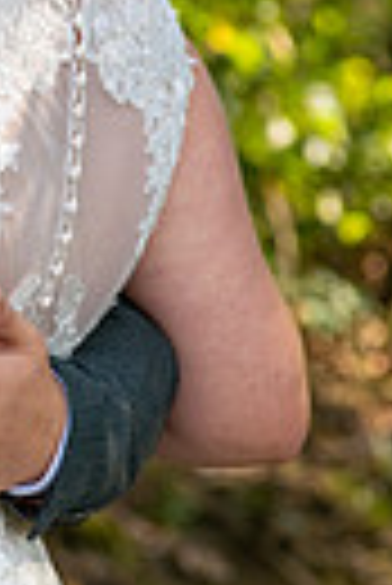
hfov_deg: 1.9
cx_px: -54
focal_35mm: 726
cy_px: 315
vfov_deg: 2.8
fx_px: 11826
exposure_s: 1/500
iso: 360
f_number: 5.6
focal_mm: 140
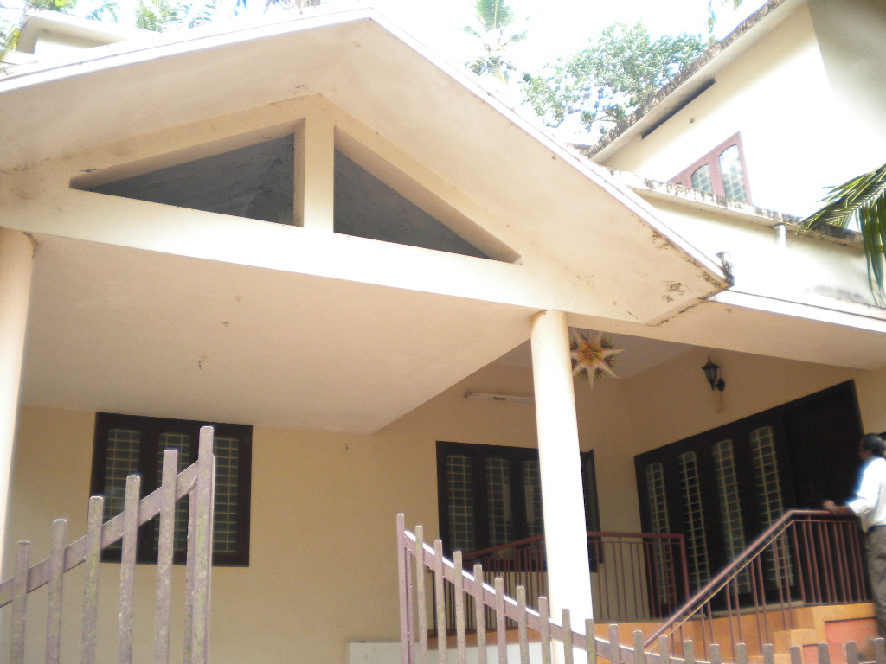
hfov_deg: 52.6
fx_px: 896
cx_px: 443
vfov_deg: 40.7
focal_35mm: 35
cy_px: 332
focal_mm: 6.3
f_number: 3.1
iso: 172
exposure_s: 1/53.6
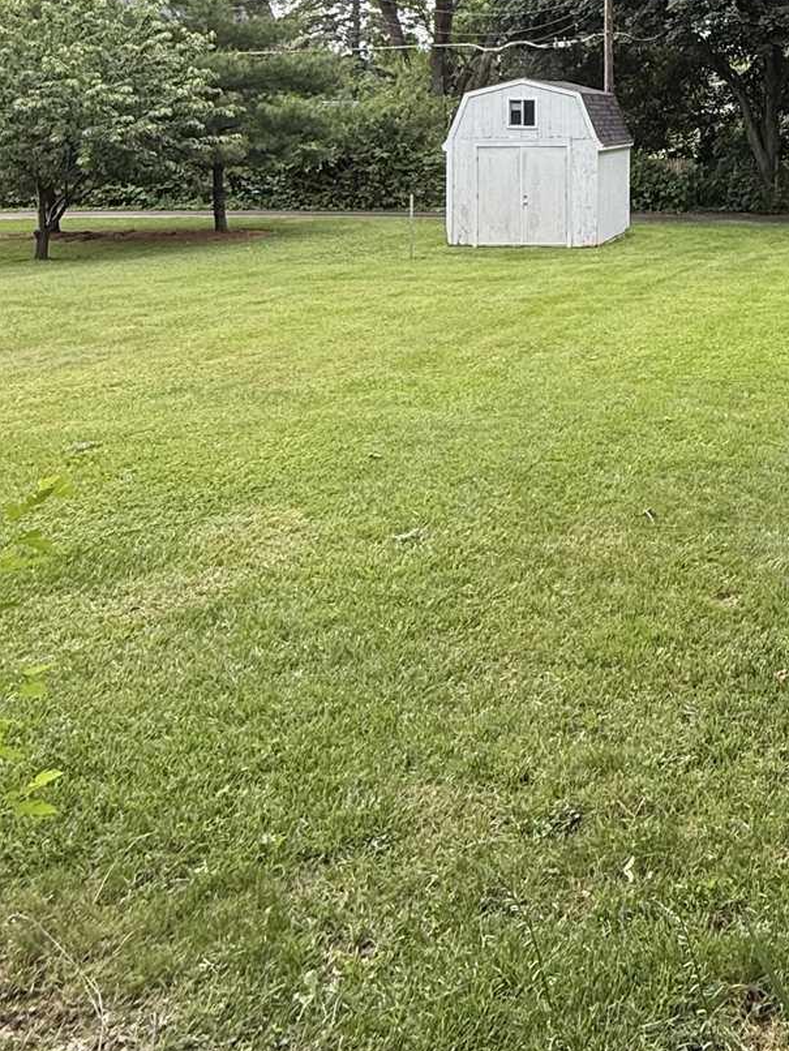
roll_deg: +0.0
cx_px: 771
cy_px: 128
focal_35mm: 40
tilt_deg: -1.7
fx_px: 1215
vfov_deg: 43.2
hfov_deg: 33.3
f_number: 2.2
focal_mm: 2.22
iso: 64
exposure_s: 1/217
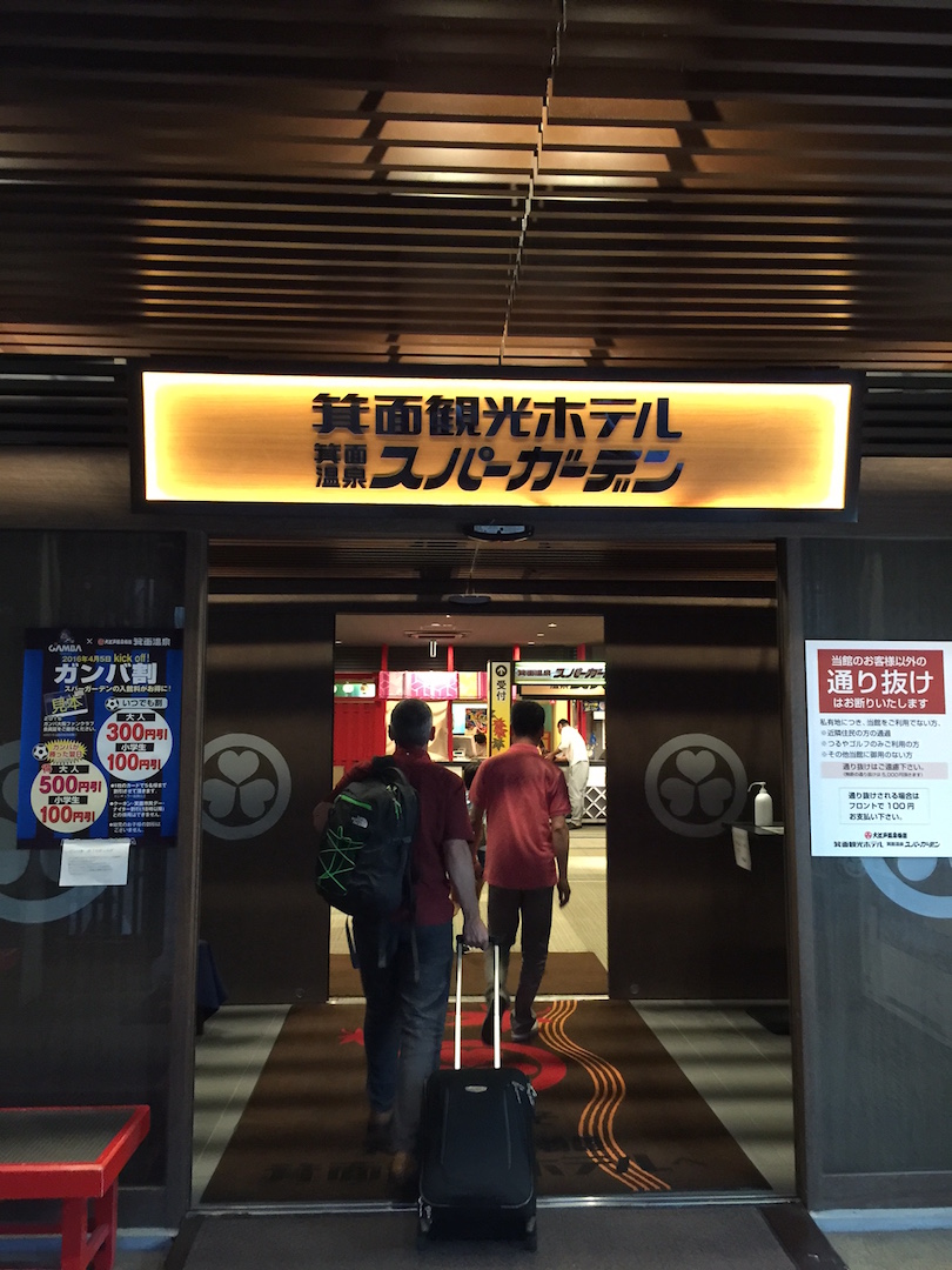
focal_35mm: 29
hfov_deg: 48.2
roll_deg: -1.3
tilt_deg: +3.4
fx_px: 1063
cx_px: 476
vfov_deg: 61.7
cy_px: 635
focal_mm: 4.15
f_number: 2.2
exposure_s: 1/10
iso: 125
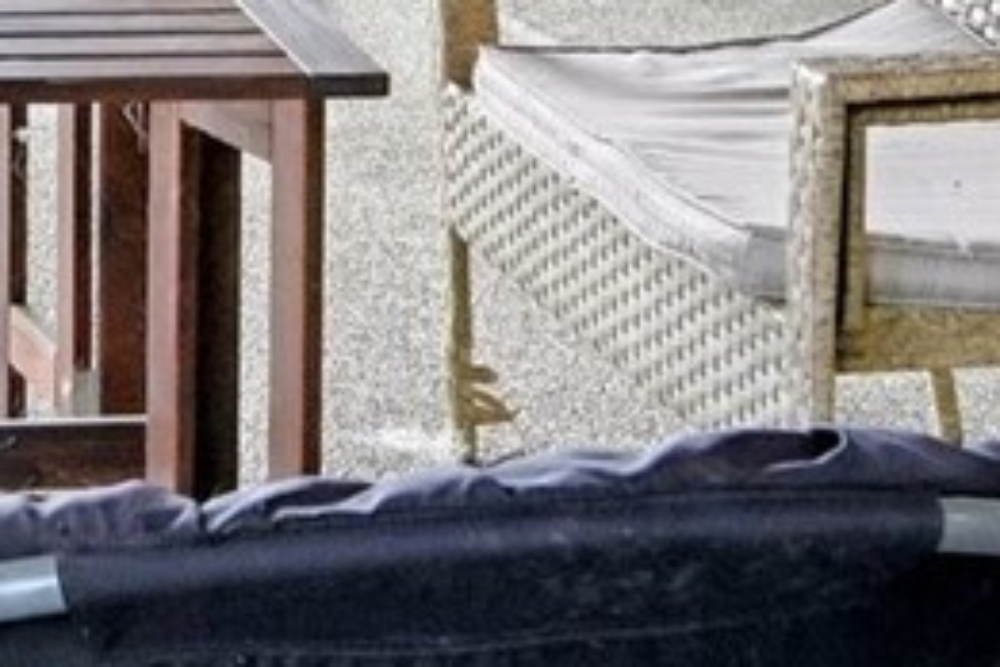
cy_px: -657
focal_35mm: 130
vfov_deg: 9.8
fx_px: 3611
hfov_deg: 15.3
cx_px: -155
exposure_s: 1/125
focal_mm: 20
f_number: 8
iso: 400
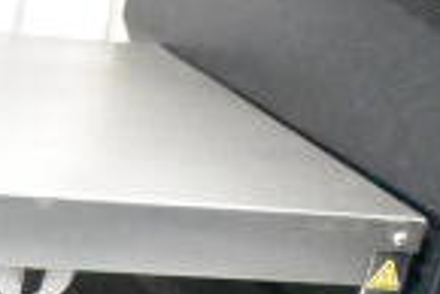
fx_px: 2006
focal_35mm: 164
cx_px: -401
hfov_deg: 11.4
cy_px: 414
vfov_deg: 8.2
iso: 25600
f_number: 4
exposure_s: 1/40
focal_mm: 26
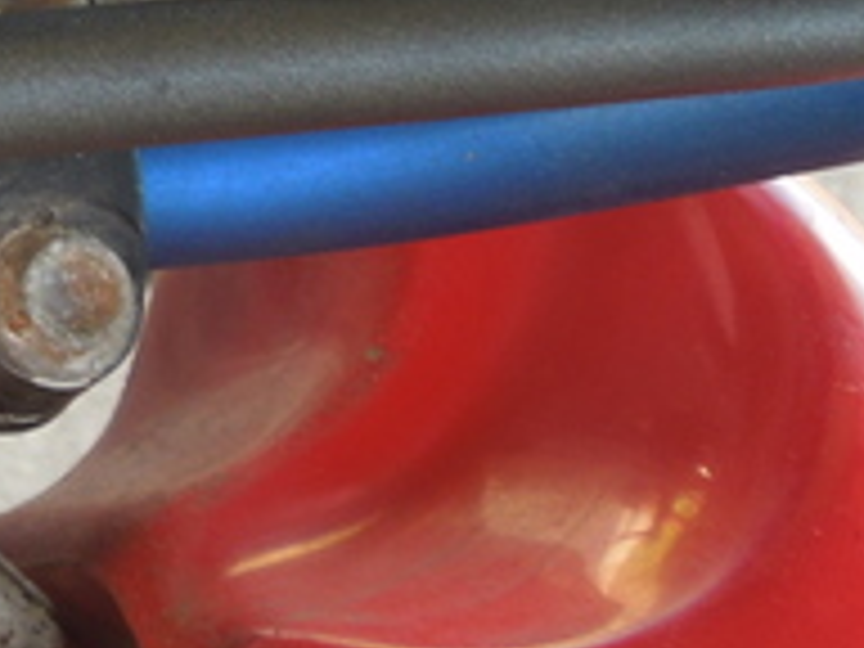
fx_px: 3220
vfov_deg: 11.3
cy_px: -63
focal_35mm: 129
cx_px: -648
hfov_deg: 13.8
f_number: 3.6
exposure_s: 1/30
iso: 100
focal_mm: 5.6
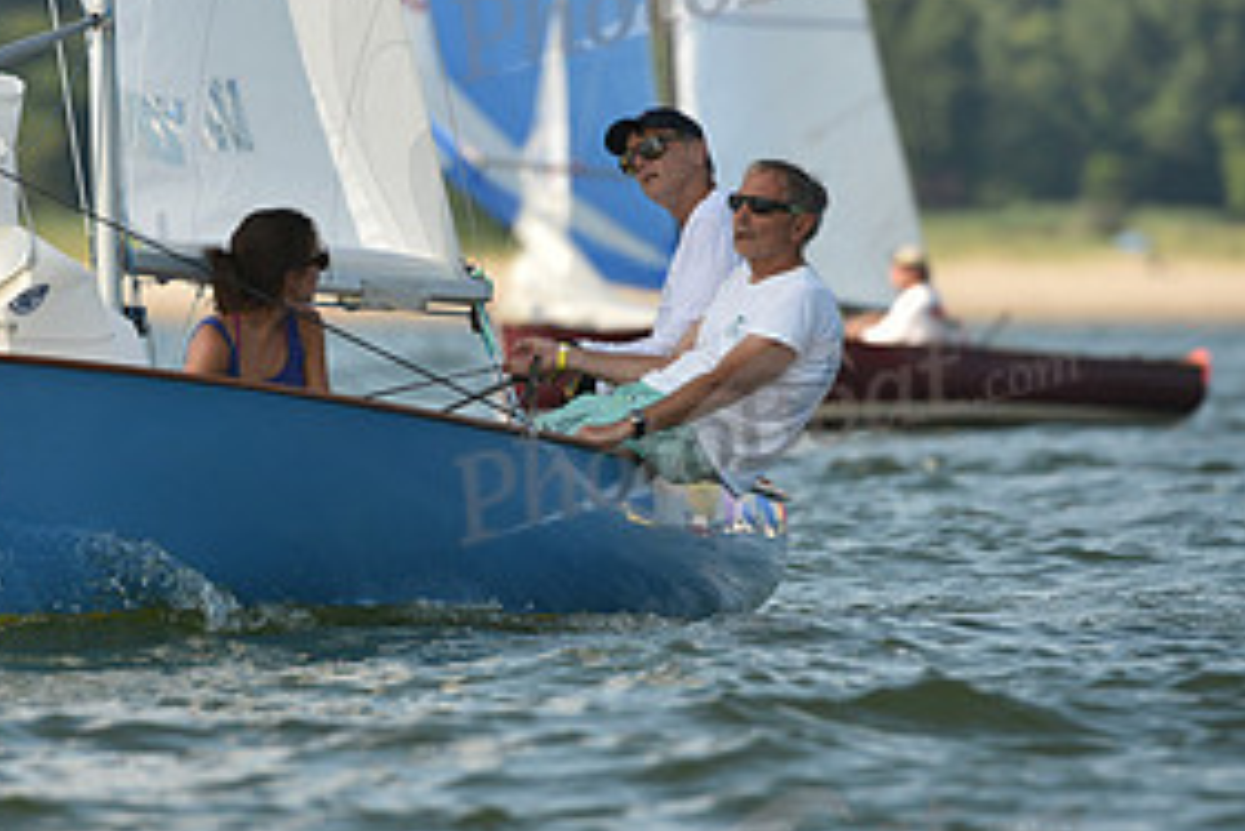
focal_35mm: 829
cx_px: 227
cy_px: 260
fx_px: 28683
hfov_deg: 2.5
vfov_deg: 1.7
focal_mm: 400
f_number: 5.6
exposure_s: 1/1250
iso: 250
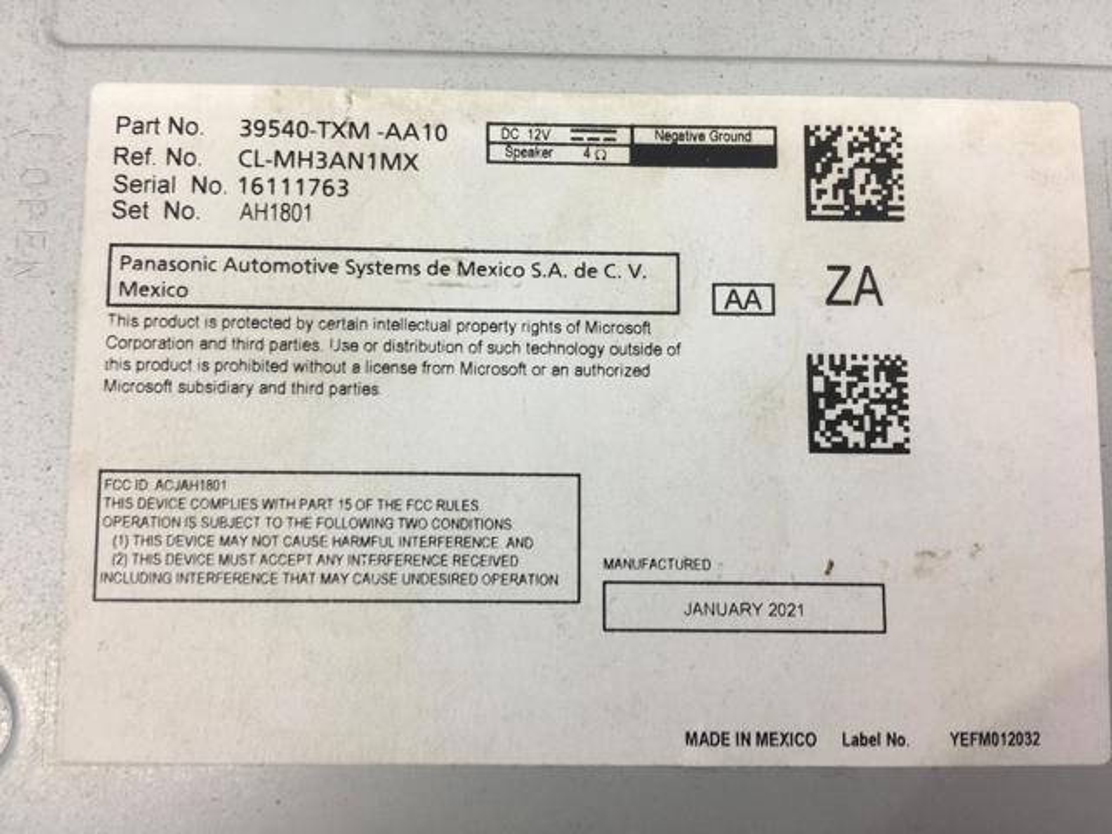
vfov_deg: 48.2
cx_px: 556
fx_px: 932
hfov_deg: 61.7
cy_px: 417
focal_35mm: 29
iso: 25
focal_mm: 4.15
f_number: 2.2
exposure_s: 1/50
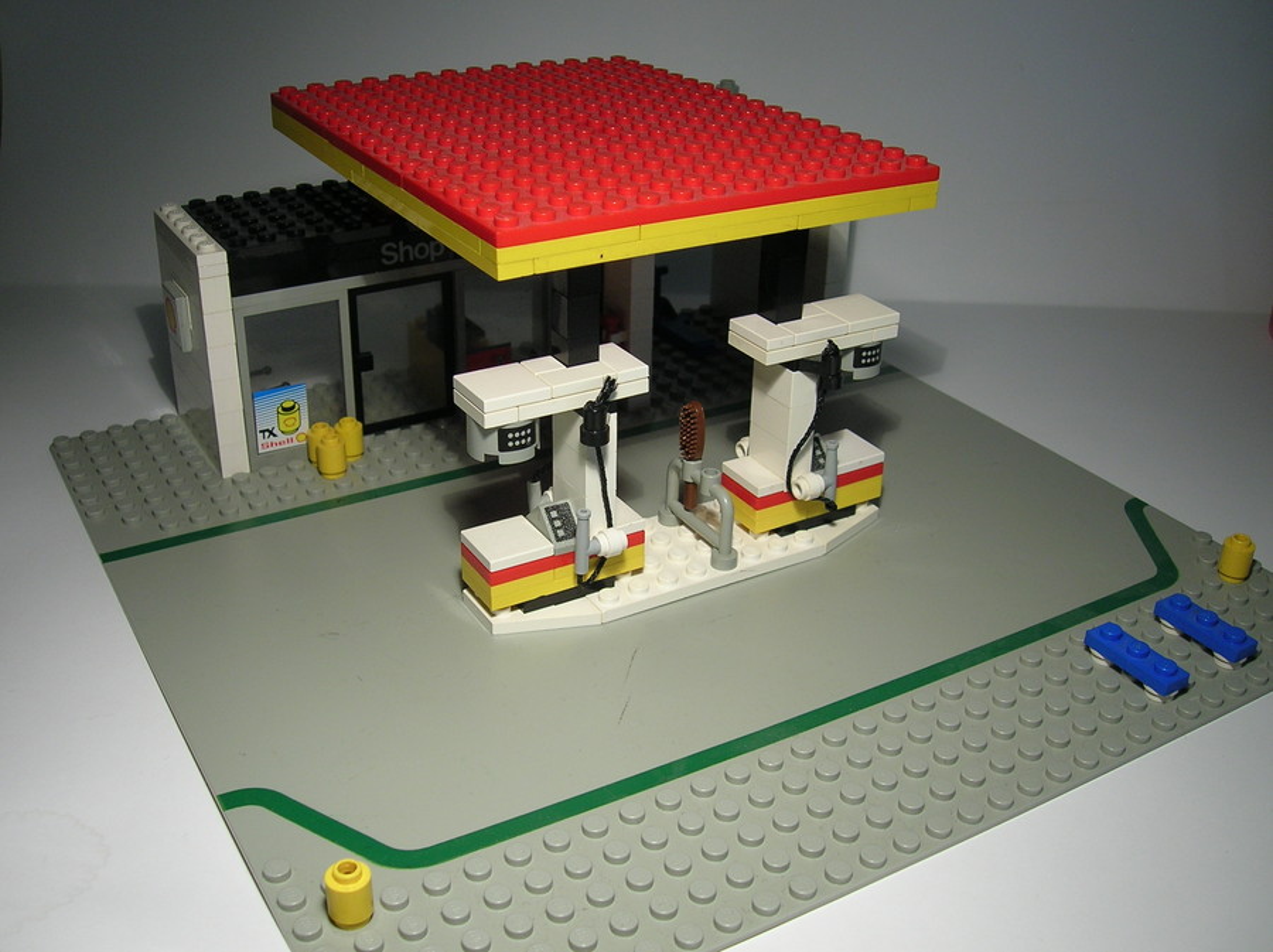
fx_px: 1322
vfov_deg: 39.6
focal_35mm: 36
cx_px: 636
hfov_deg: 51.4
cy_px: 476
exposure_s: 1/40.6
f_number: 2.9
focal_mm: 6
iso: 50
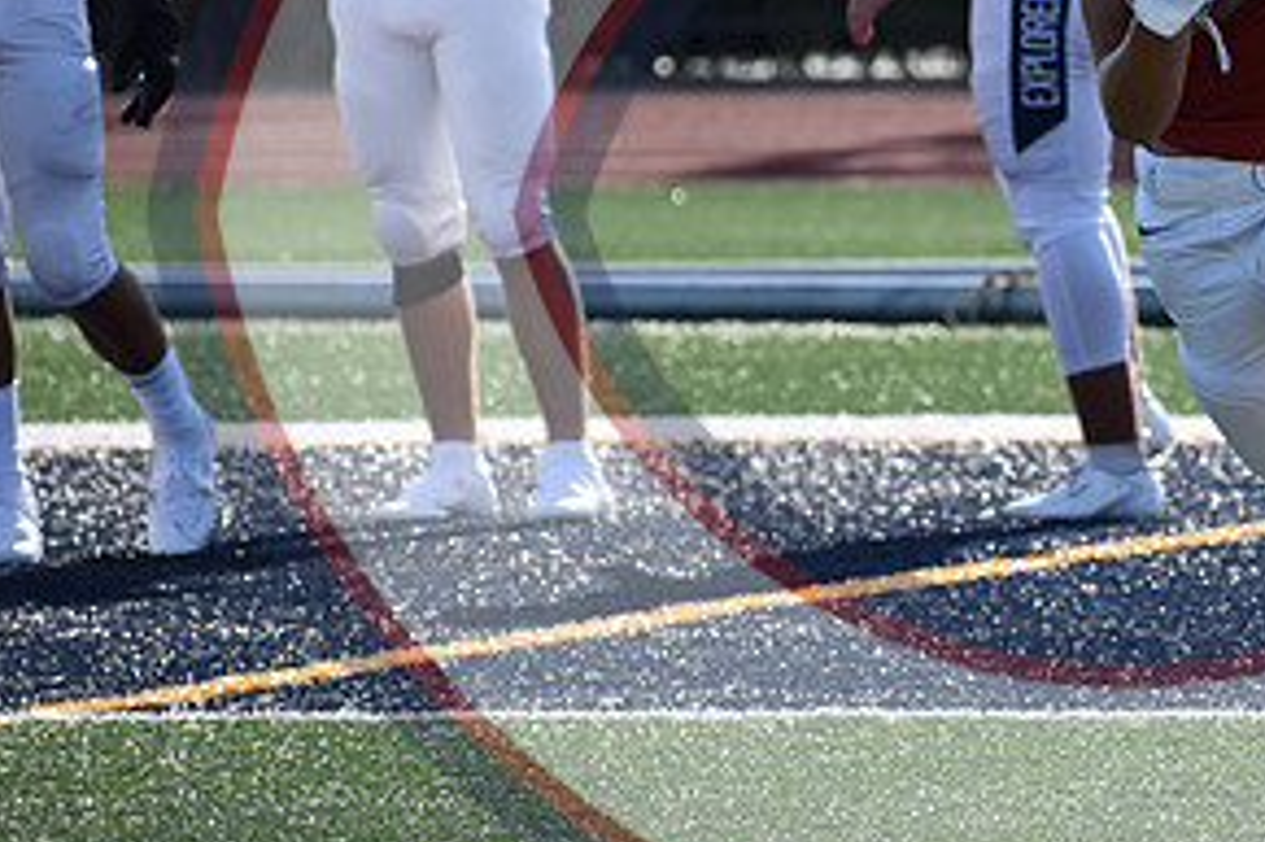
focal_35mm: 585
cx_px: 1108
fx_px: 20544
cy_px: 212
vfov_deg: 2.3
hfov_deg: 3.5
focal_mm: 195
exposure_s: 1/1600
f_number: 6.3
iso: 400
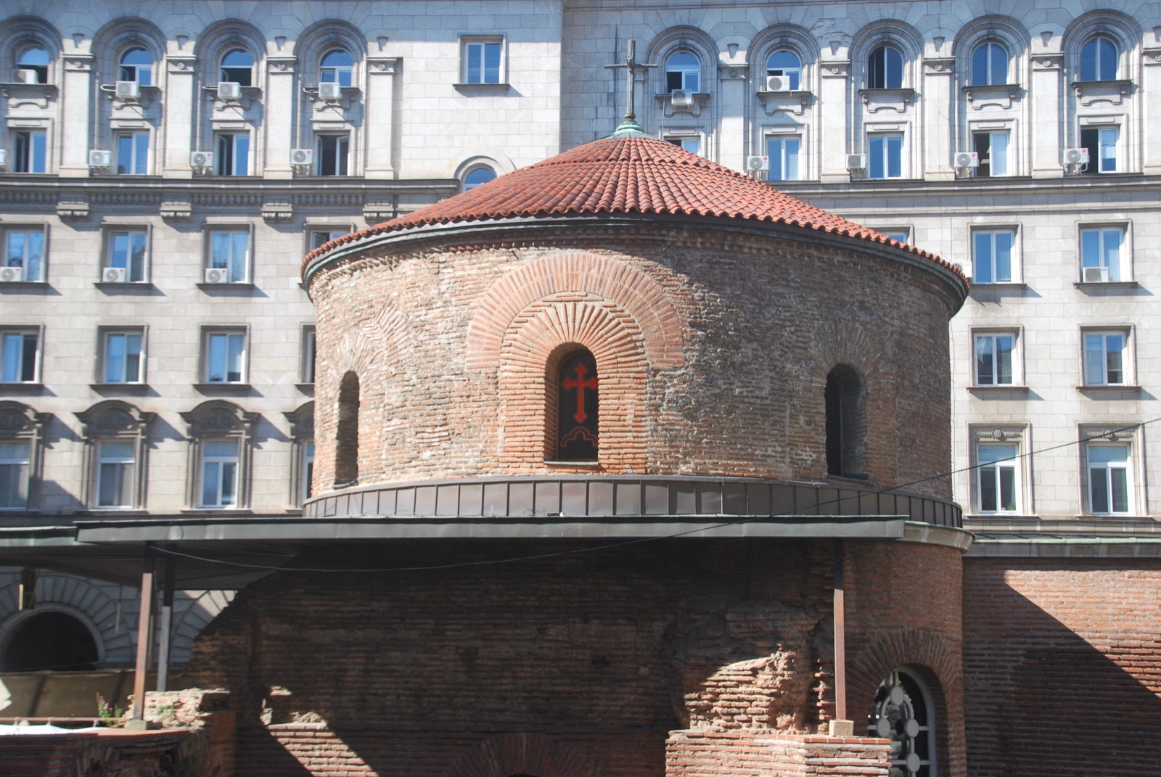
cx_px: 580
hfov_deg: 37.8
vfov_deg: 25.8
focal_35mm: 52
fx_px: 1695
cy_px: 388
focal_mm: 35
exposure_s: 1/160
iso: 100
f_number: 6.3
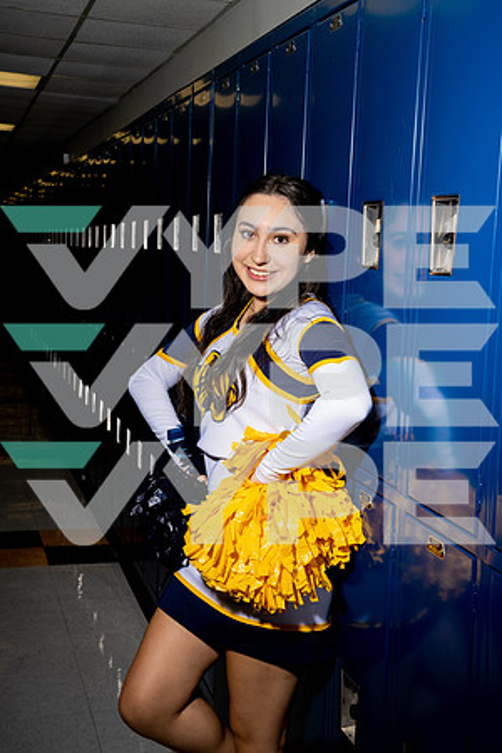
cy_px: 376
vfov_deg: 38.2
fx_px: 1088
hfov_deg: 26.0
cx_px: 251
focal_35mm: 52
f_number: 10
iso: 250
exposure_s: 1/250
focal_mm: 52
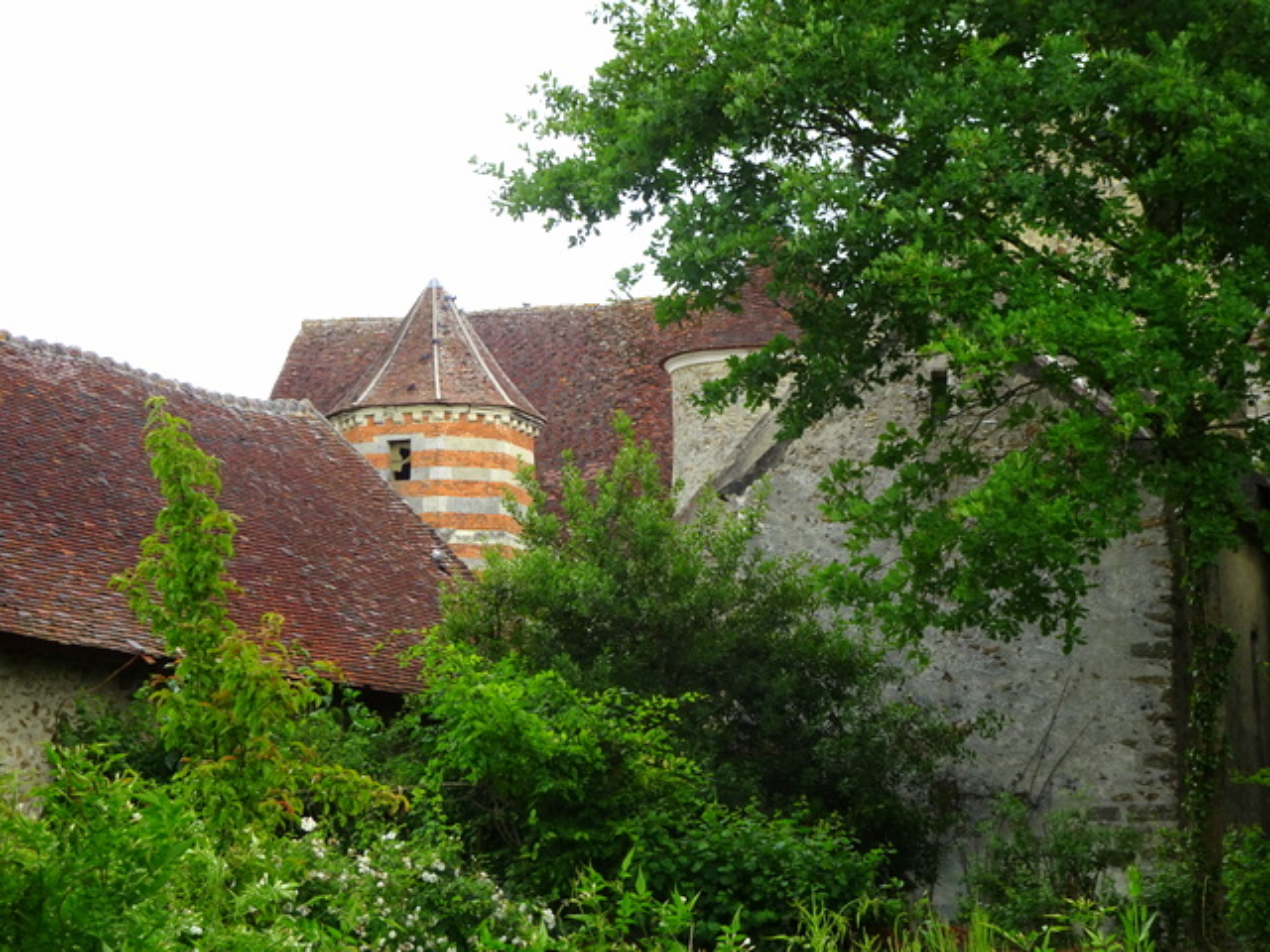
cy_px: 476
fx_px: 3302
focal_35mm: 90
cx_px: 635
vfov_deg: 16.4
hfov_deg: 21.8
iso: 80
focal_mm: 15.45
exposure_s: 1/125
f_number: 5
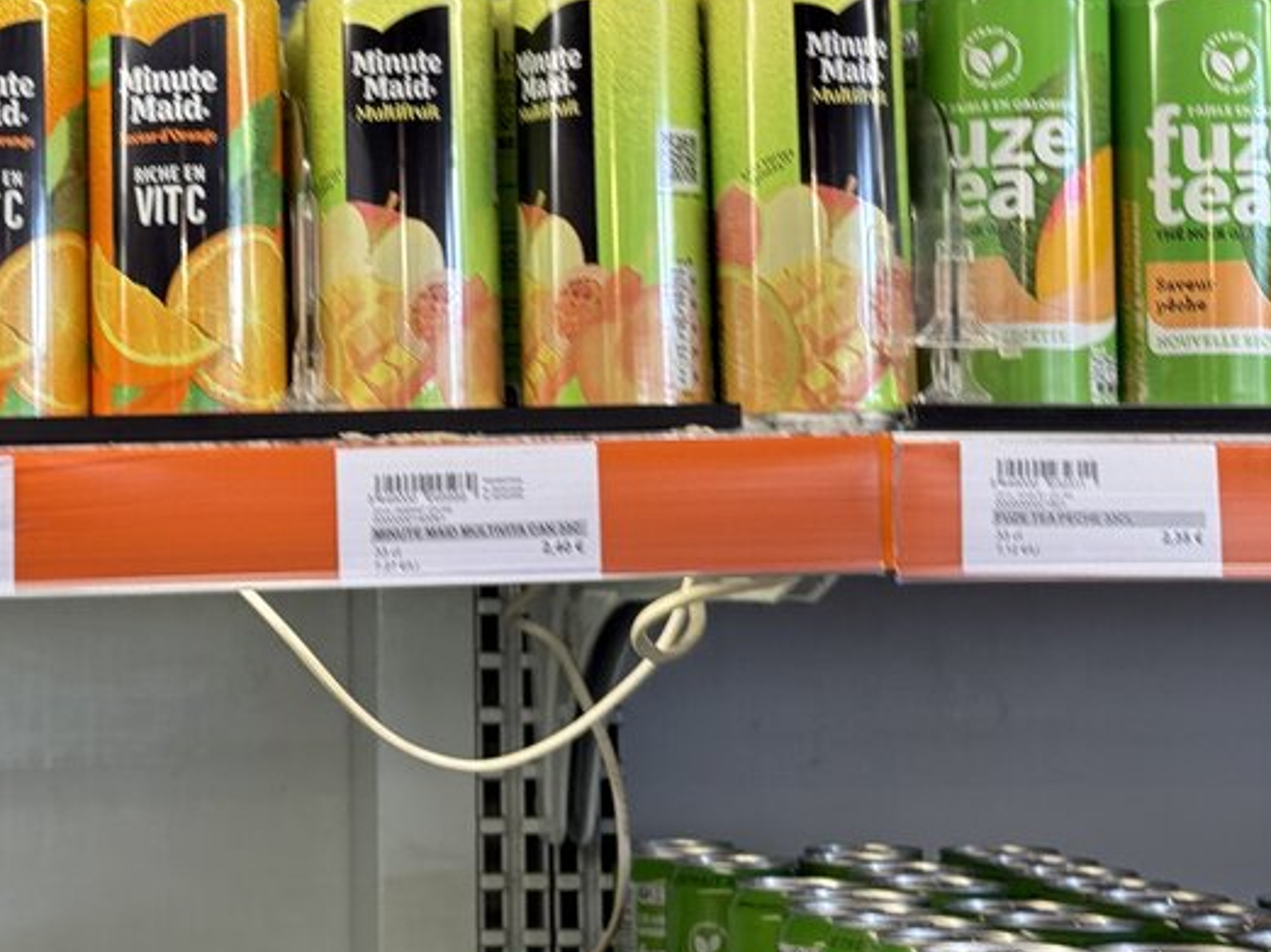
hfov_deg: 21.2
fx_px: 3376
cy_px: 185
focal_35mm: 92
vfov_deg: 15.9
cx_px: 414
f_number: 1.78
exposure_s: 1/100
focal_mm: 6.76
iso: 50
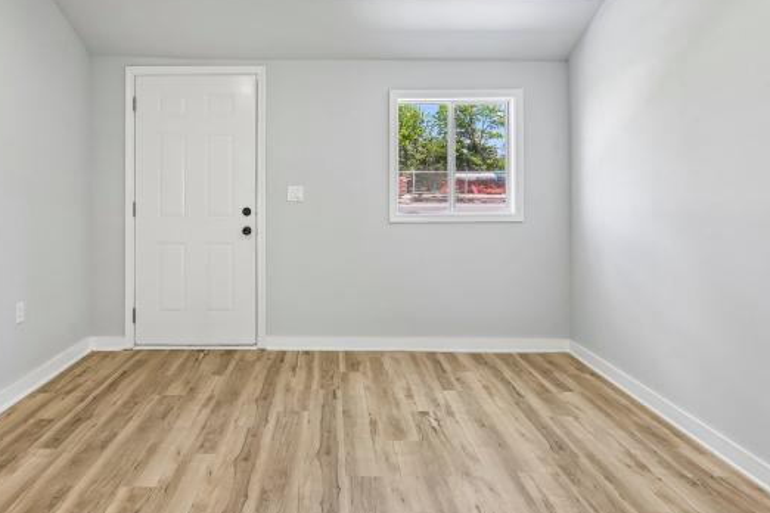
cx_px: 344
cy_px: 184
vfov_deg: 54.3
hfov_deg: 75.9
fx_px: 492
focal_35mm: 23
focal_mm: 16
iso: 180
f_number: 8
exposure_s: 1/15
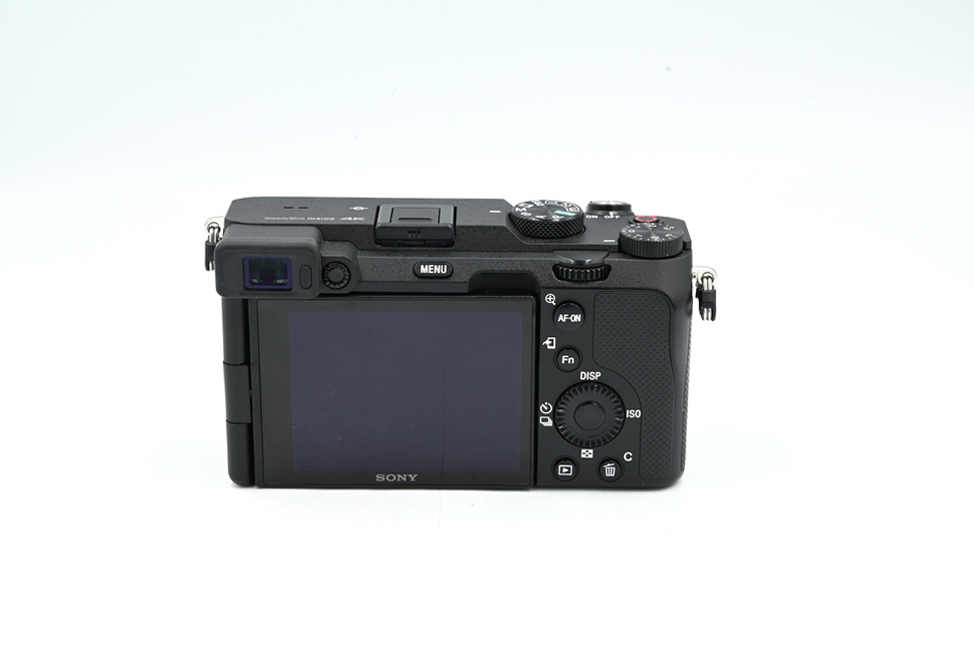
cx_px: 487
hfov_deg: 28.8
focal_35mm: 70
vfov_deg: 19.5
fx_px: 1894
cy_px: 324
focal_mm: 70
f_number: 14
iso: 100
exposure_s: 1/13
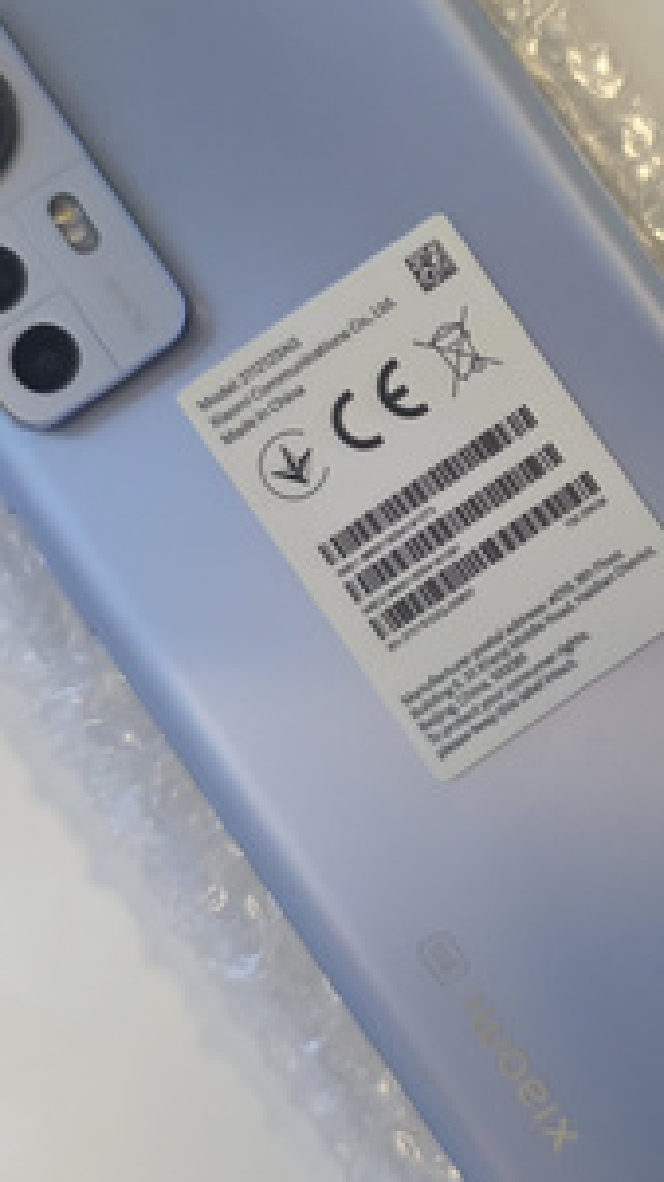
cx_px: 507
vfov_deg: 41.2
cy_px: 487
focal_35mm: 50
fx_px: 1567
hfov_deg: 23.6
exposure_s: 1/100
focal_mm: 6.3
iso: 500
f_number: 1.7
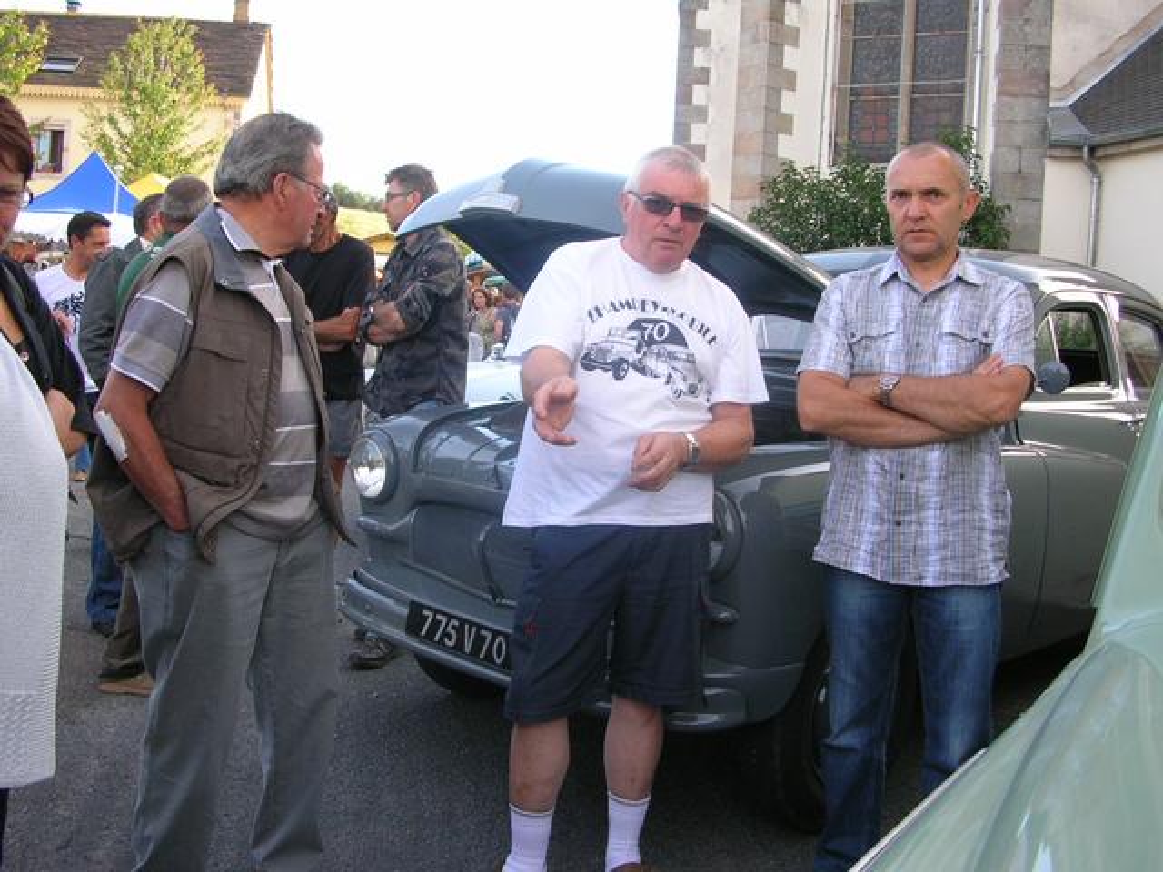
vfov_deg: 38.7
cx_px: 582
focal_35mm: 37
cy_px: 436
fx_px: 1243
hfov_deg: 50.1
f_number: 2.9
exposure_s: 1/128
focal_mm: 6.2
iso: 50
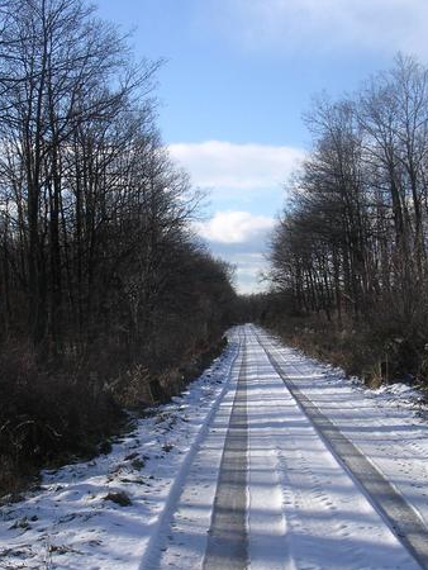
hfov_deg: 27.1
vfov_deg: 35.3
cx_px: 210
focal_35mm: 54
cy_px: 353
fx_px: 889
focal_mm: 5.8
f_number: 5.6
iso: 100
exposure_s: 1/257
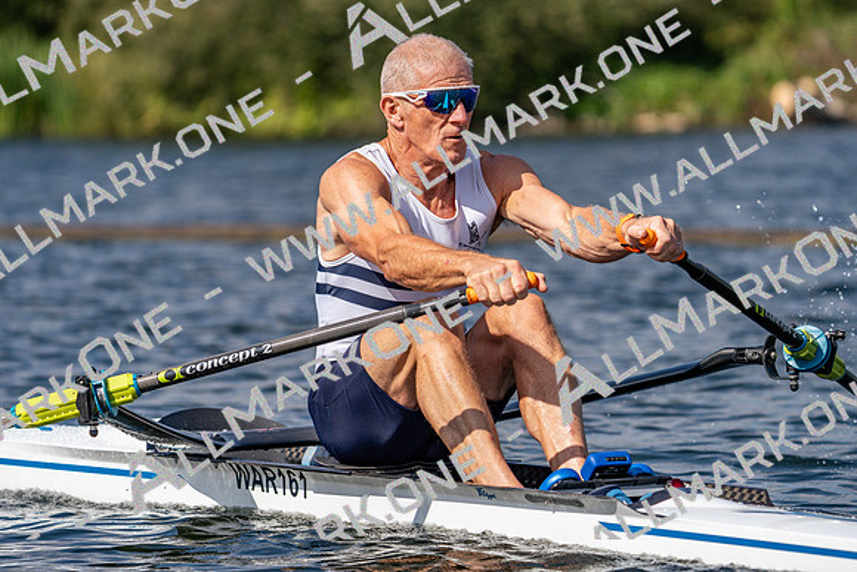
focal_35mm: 298
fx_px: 7095
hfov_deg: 6.9
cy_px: 286
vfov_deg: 4.6
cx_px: 428
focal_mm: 298
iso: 160
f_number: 5.6
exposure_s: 1/1600
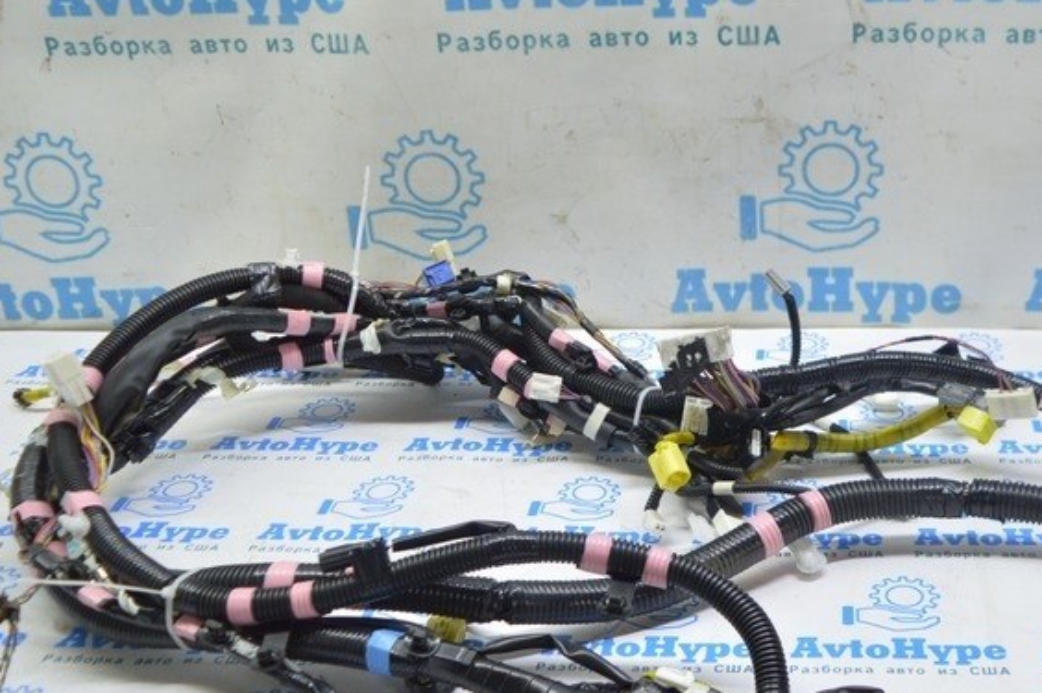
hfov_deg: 39.7
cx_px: 730
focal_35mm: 49
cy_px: 269
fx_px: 1417
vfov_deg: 27.4
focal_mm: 18
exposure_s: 1/40
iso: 400
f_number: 3.5
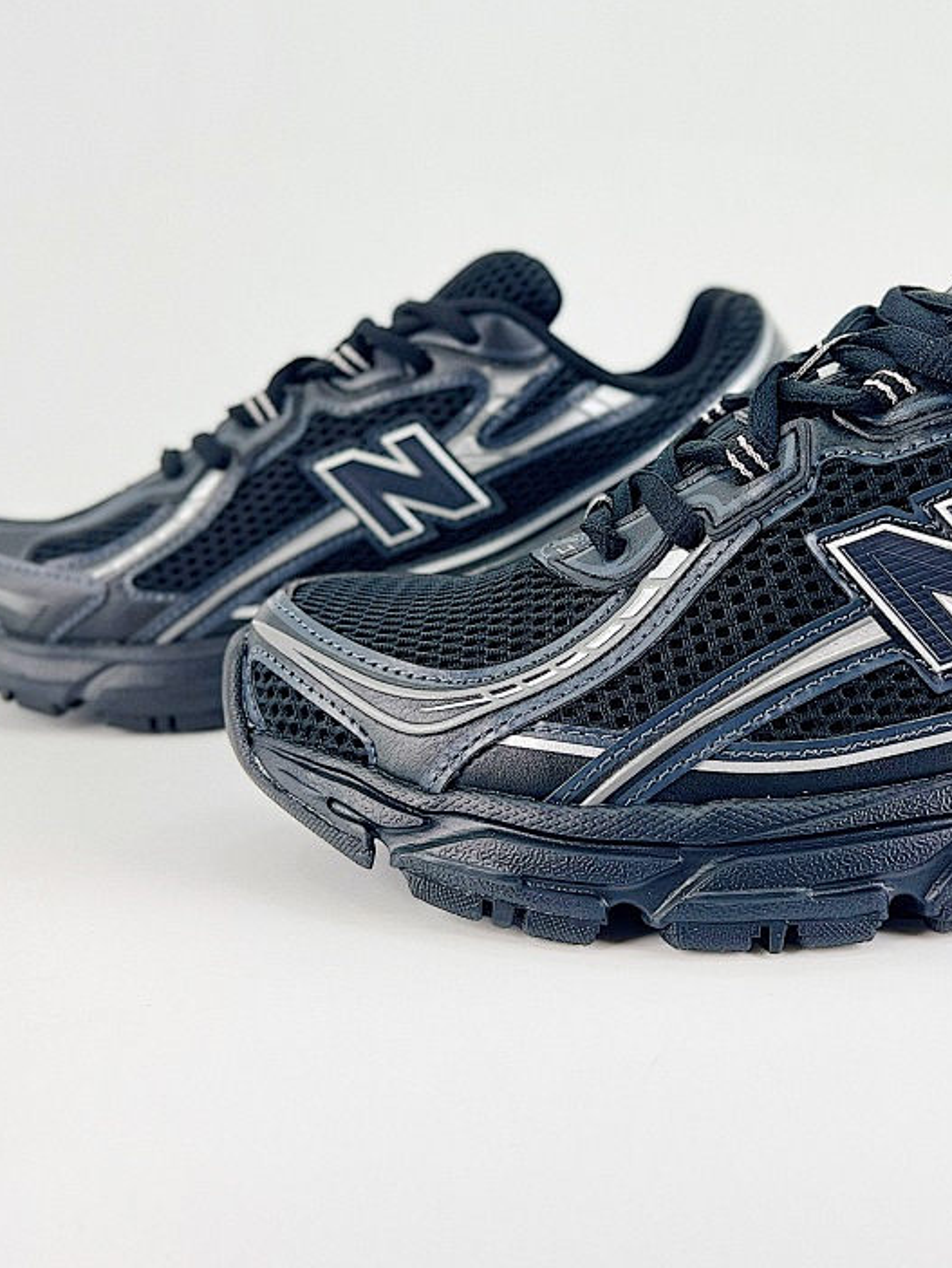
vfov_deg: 46.6
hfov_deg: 35.8
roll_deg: +0.9
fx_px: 1466
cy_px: 524
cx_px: 594
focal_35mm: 40
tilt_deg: -8.2
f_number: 1.5
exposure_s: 1/743
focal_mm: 5.7
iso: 50
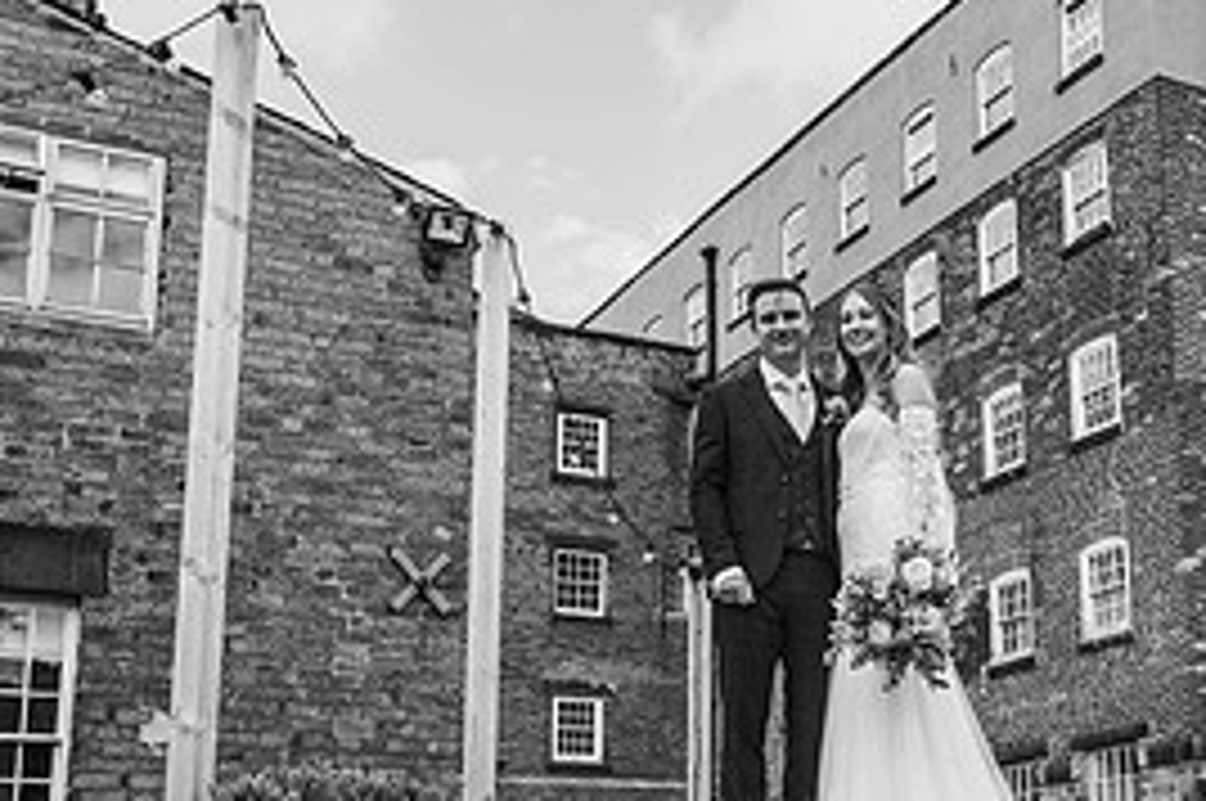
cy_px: 576
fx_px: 1740
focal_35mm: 52
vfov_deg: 25.7
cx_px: 860
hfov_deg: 37.6
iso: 100
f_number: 5
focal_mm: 24
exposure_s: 1/640
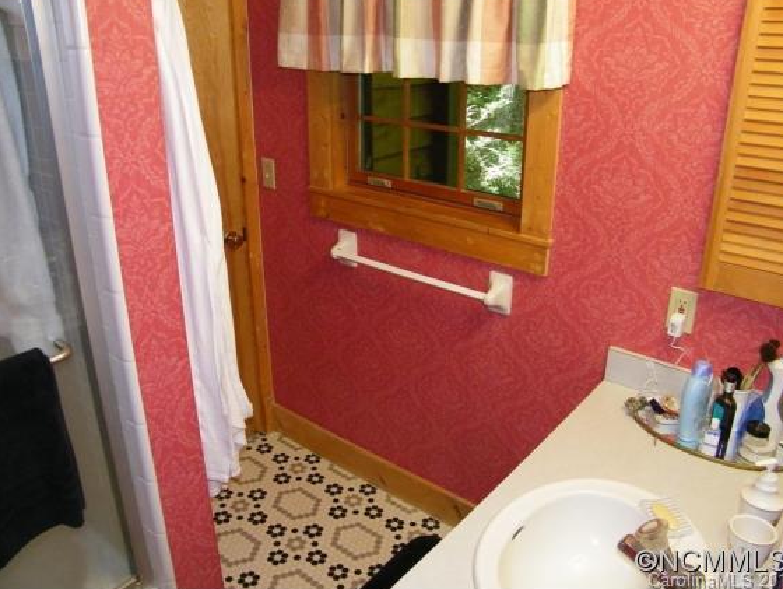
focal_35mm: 29
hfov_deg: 61.6
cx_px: 403
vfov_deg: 48.3
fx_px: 657
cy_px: 288
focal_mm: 5
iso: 200
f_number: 3.5
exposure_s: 1/30
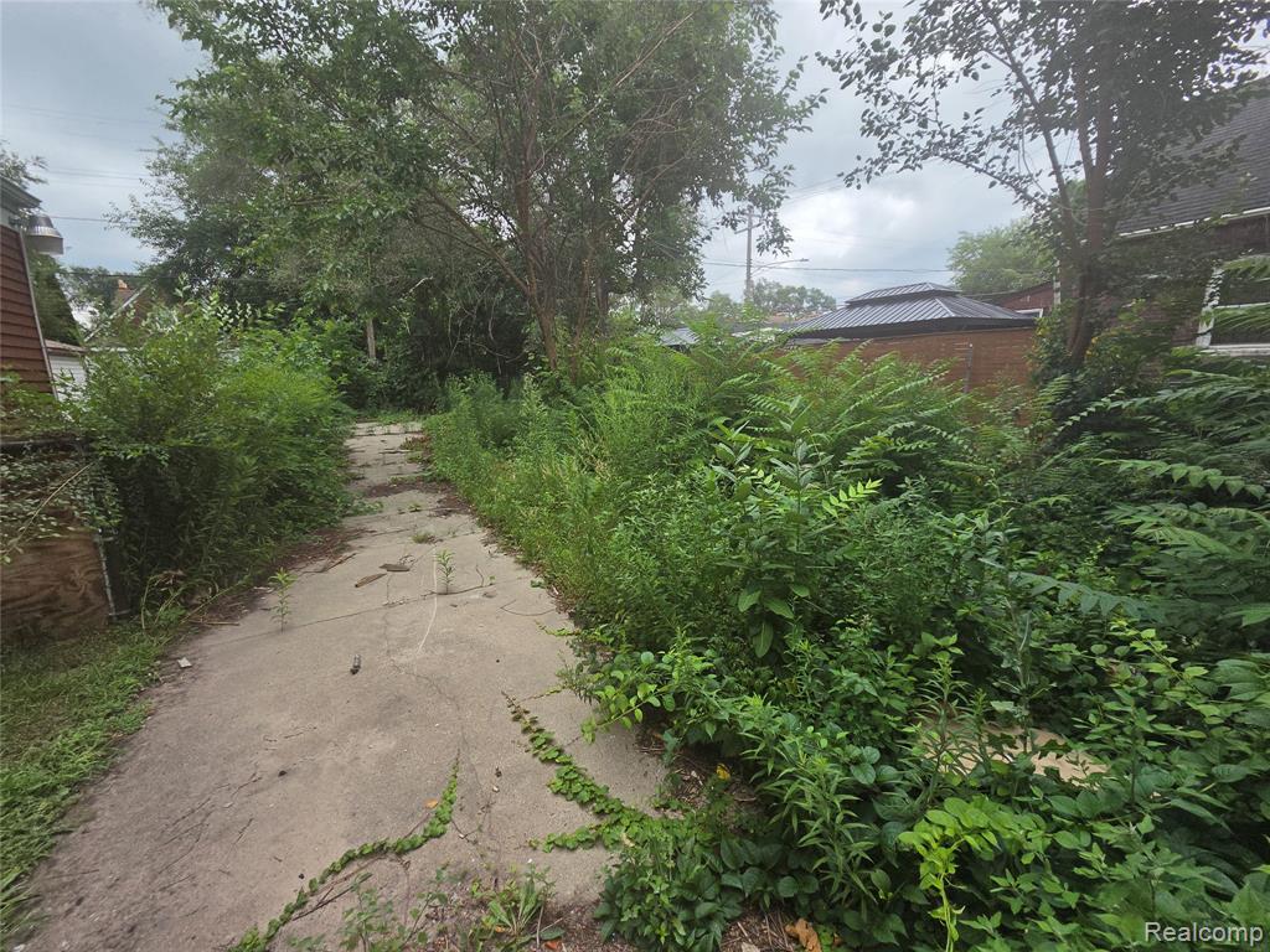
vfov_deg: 89.9
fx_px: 477
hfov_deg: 106.2
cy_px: 476
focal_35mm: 13
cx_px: 635
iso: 100
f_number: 2.2
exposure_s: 1/2204
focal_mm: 2.2
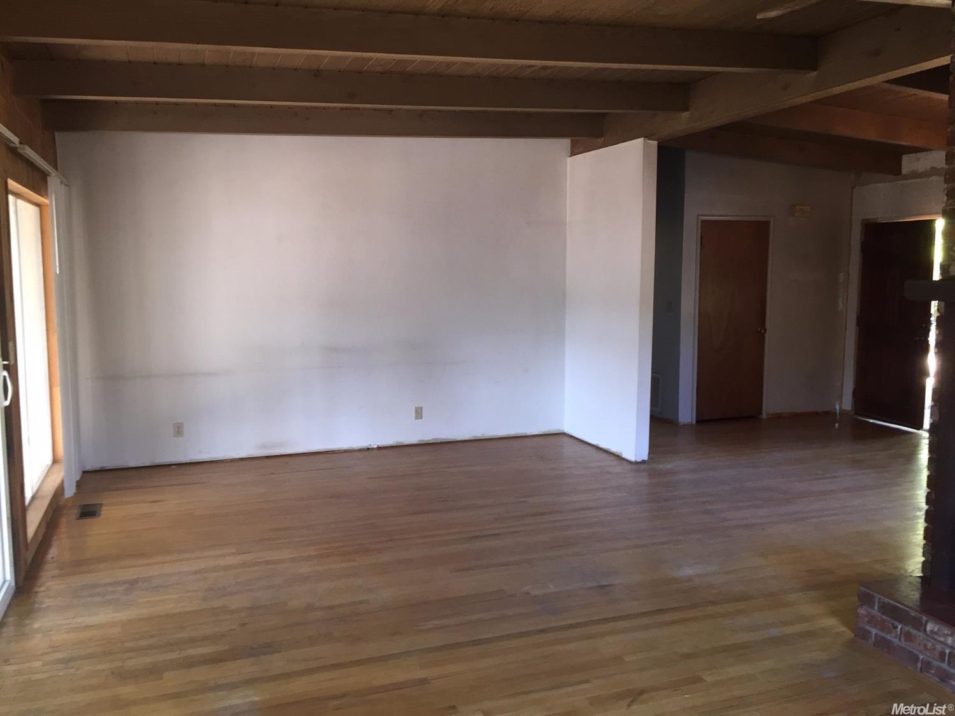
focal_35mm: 29
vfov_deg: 48.2
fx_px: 800
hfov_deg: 61.7
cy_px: 358
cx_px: 478
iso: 125
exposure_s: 1/30
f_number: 2.2
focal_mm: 4.15
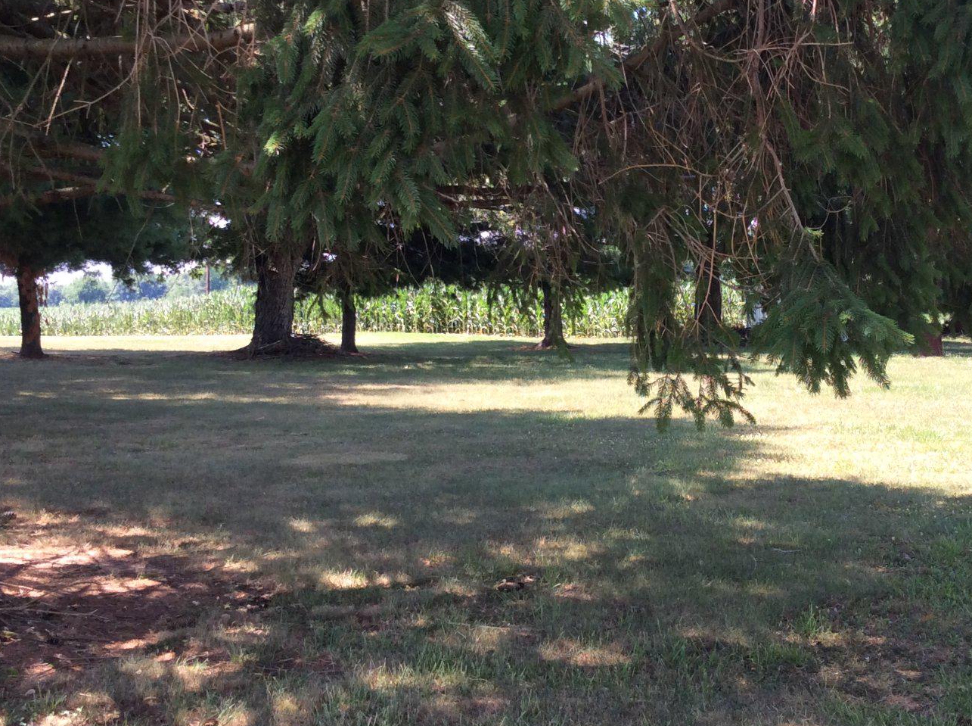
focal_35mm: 51
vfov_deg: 28.3
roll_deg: +2.7
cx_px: 626
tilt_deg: +3.6
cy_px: 233
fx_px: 1430
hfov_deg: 37.3
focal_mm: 3.3
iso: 32
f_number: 2.4
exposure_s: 1/226
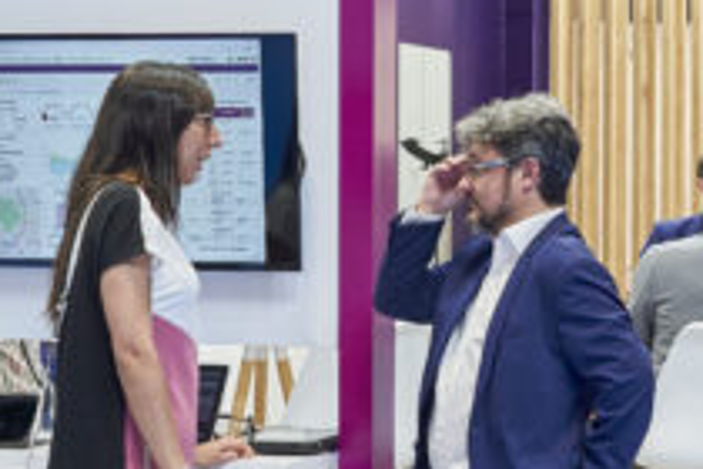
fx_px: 2265
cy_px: 285
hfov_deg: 17.5
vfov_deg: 11.8
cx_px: 572
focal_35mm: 116
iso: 3200
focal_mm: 35
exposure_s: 1/200
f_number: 6.3
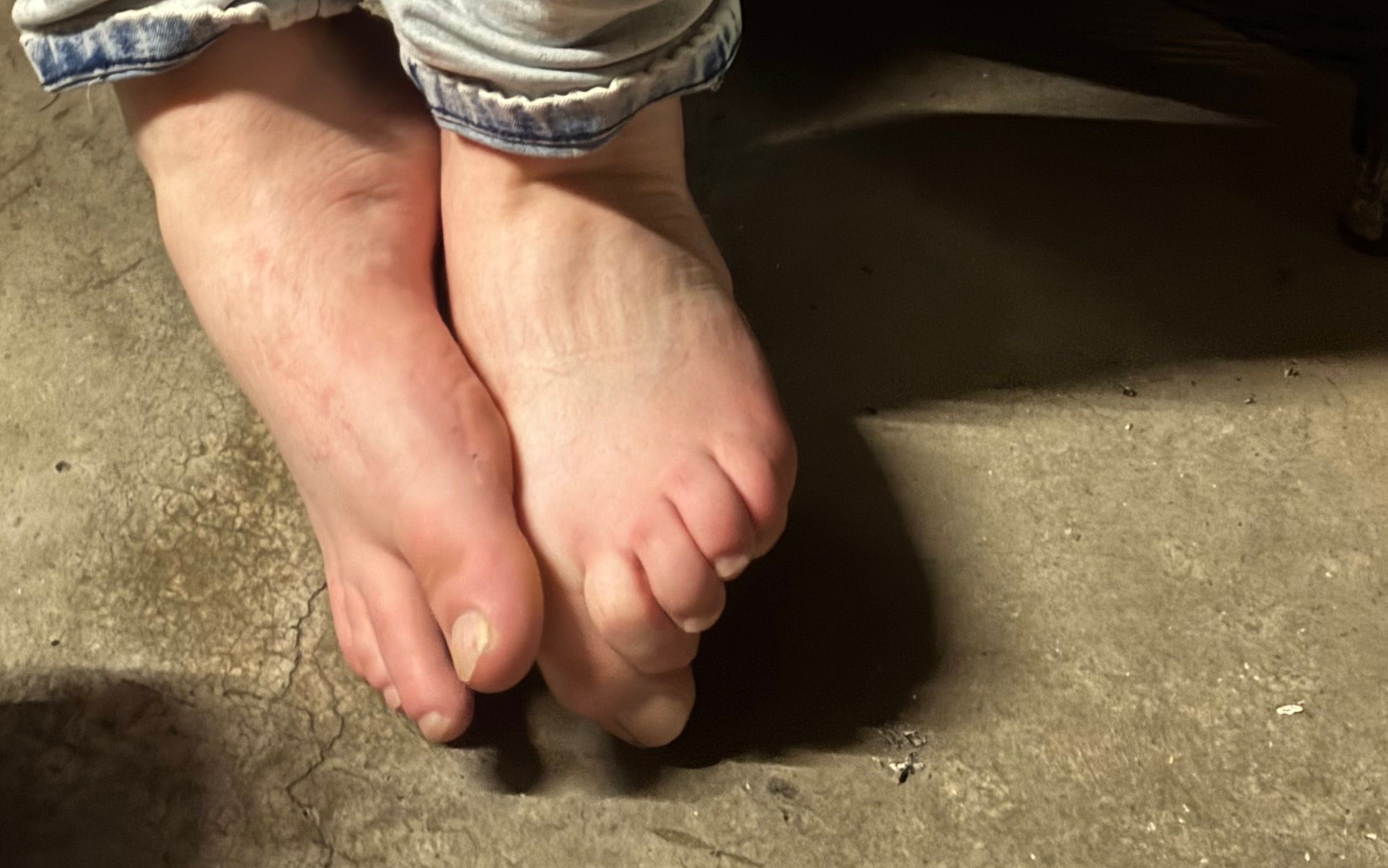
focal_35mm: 100
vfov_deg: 12.7
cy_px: -224
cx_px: 482
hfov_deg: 20.7
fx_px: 3783
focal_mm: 5.96
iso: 320
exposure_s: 1/9
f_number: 1.6
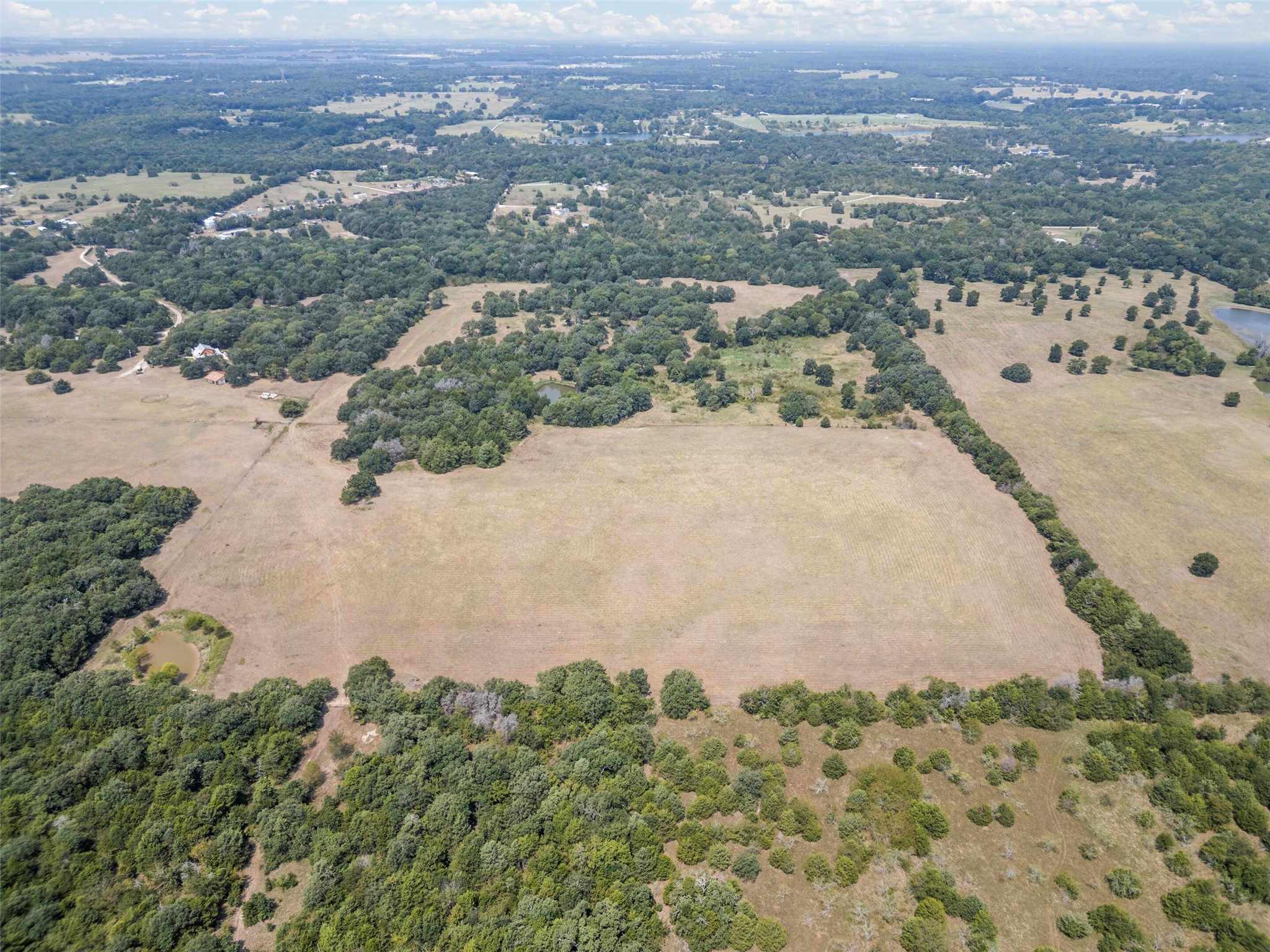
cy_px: 476
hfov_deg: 71.6
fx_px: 881
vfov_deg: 56.8
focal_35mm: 24
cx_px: 635
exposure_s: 1/2000
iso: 100
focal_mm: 6.72
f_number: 1.7
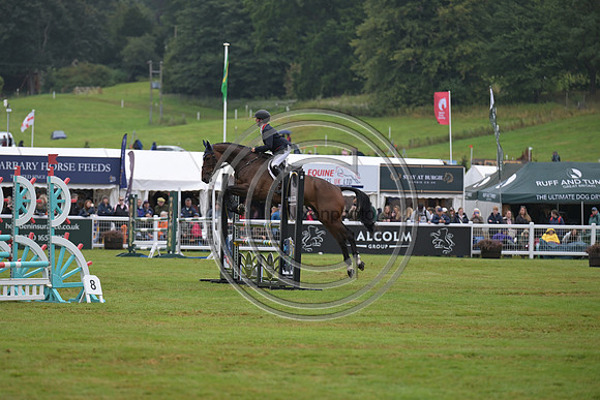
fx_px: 3334
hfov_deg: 10.3
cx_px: 300
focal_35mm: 200
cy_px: 200
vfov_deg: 6.9
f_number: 4
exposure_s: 1/1250
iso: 560
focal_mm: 200
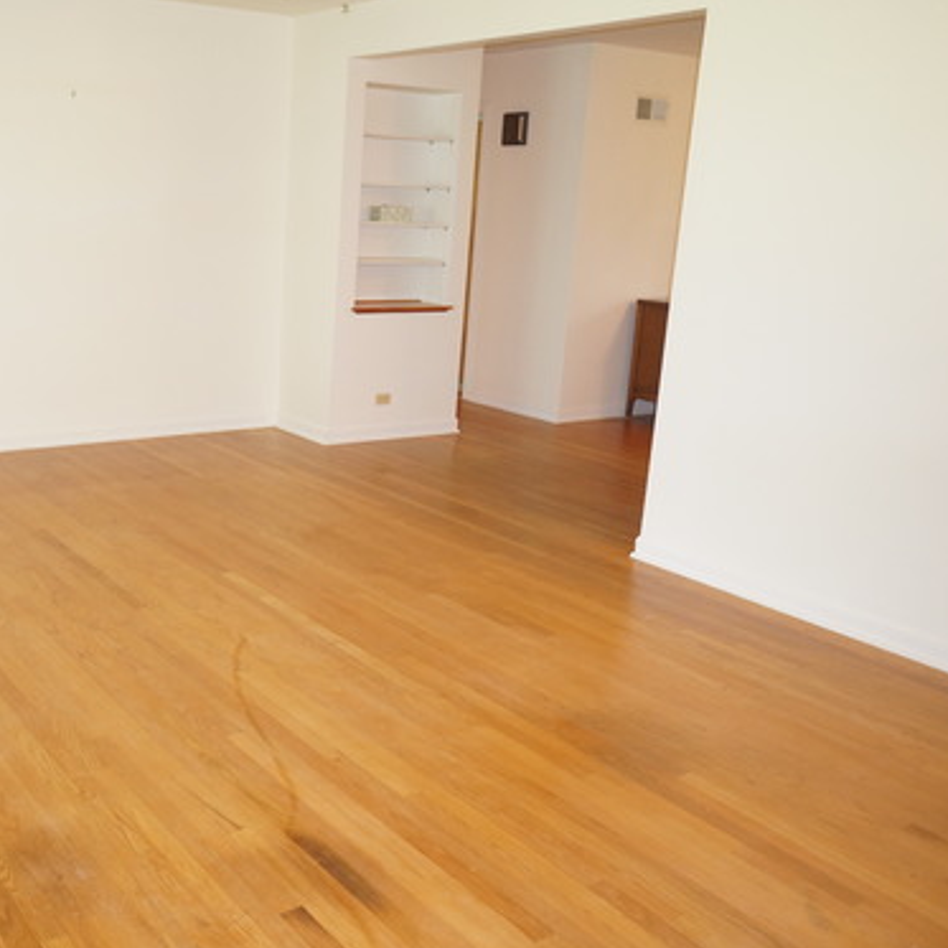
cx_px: 239
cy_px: 477
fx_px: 1084
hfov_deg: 45.6
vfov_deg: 47.2
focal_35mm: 35
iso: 800
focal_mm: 16
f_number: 2.8
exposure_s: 1/50
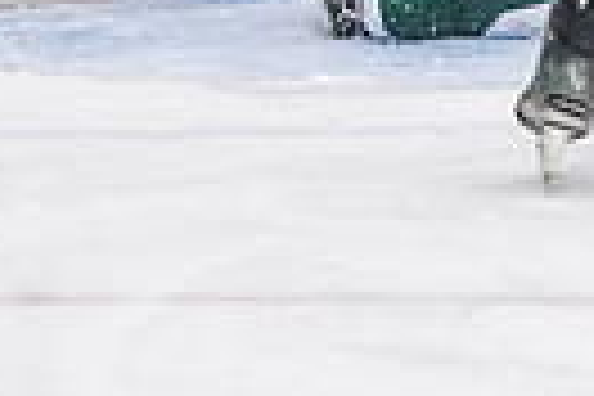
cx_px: 864
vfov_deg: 1.8
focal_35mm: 777
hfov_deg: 2.6
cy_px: -457
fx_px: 12819
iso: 2500
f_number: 3.2
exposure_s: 1/640
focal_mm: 135
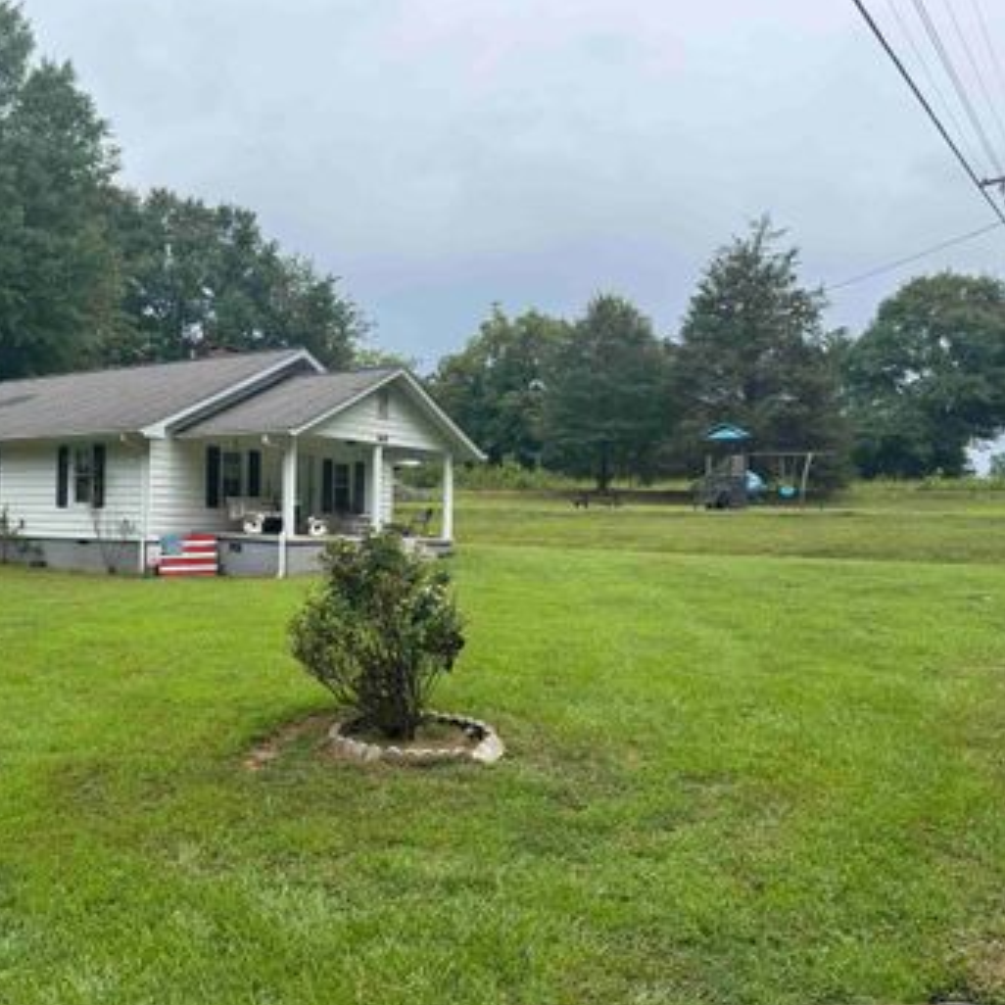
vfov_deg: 52.5
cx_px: 385
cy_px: 522
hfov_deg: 52.0
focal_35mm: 31
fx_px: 1018
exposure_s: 1/3597
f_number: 1.78
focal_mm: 6.76
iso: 80
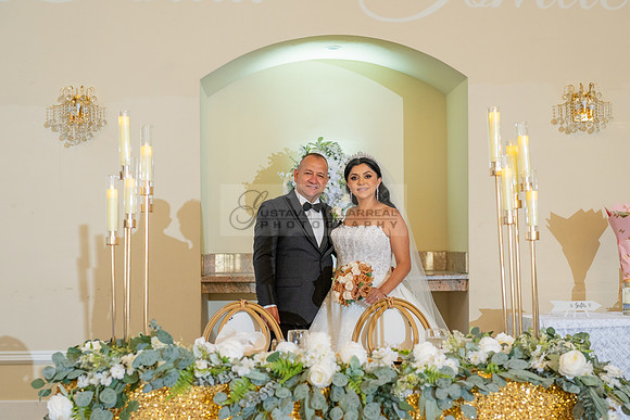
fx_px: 1148
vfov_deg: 20.7
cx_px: 315
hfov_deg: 30.7
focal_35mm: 66
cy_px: 238
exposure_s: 1/125
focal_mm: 58
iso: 800
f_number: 4
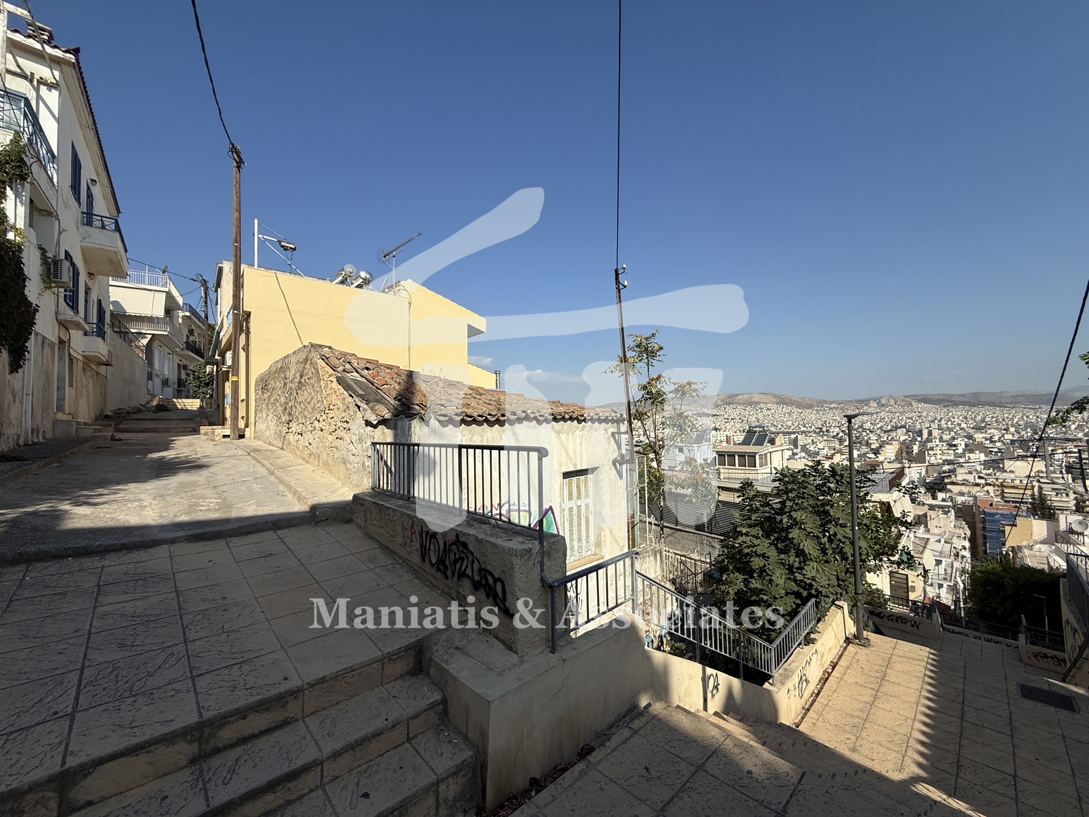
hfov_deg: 102.1
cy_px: 408
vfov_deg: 85.7
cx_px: 544
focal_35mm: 14
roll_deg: +1.3
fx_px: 440
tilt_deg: +2.5
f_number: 2.2
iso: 50
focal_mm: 2.22
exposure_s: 1/5155
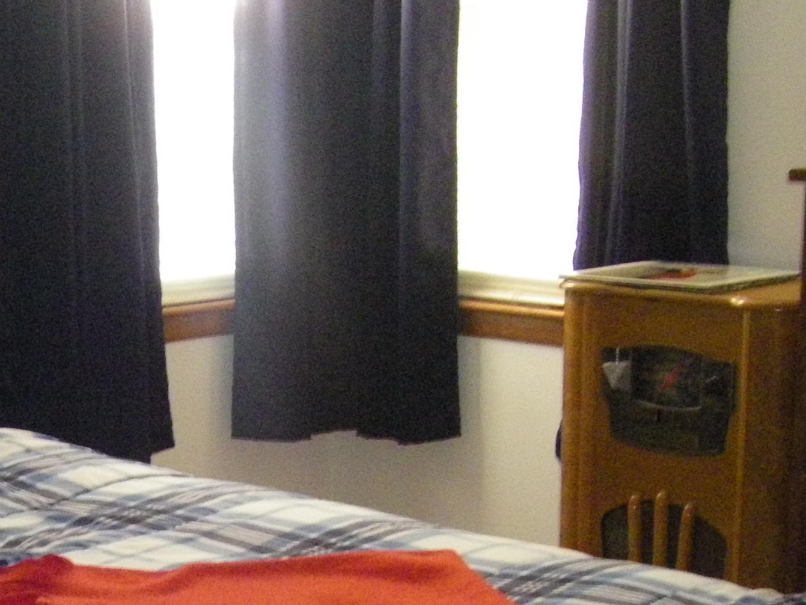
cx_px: 80
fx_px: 1979
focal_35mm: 85
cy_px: 549
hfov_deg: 22.5
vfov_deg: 17.1
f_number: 3.5
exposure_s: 1/50
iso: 800
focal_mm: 6.3
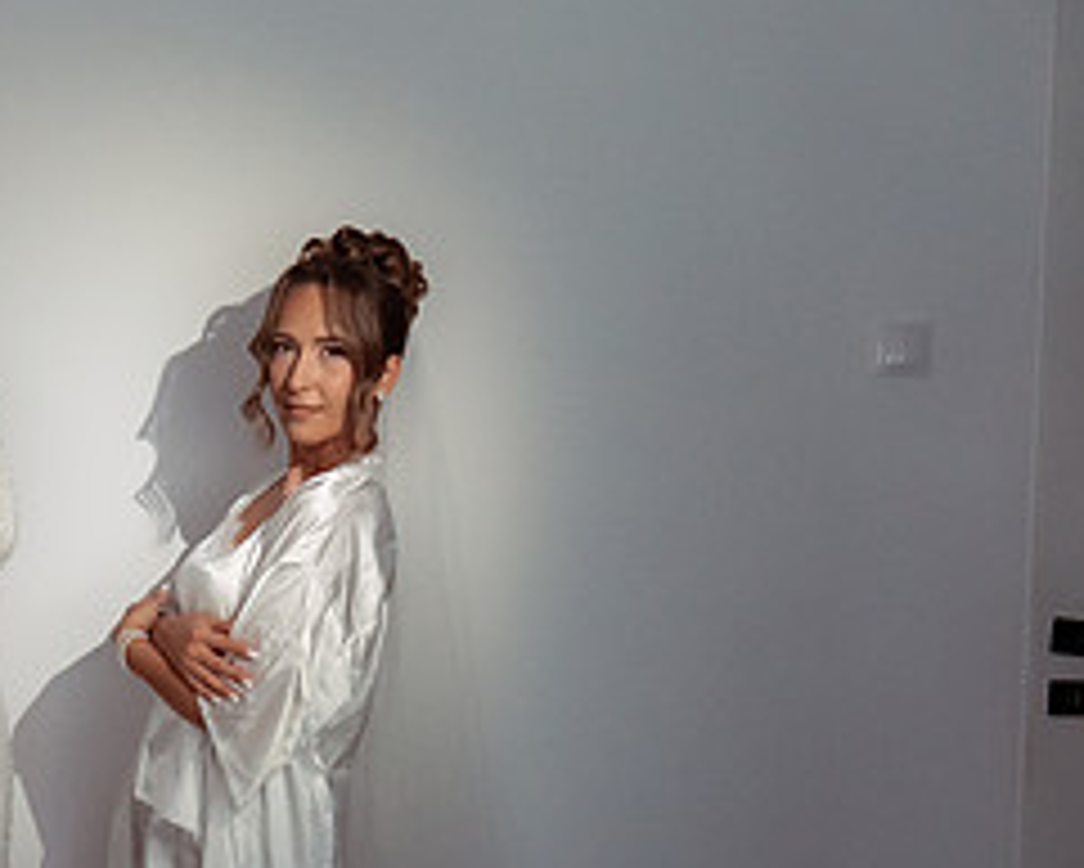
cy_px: 541
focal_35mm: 51
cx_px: 267
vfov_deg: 29.6
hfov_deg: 35.8
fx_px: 1637
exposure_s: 1/640
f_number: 2.8
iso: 1250
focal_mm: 19
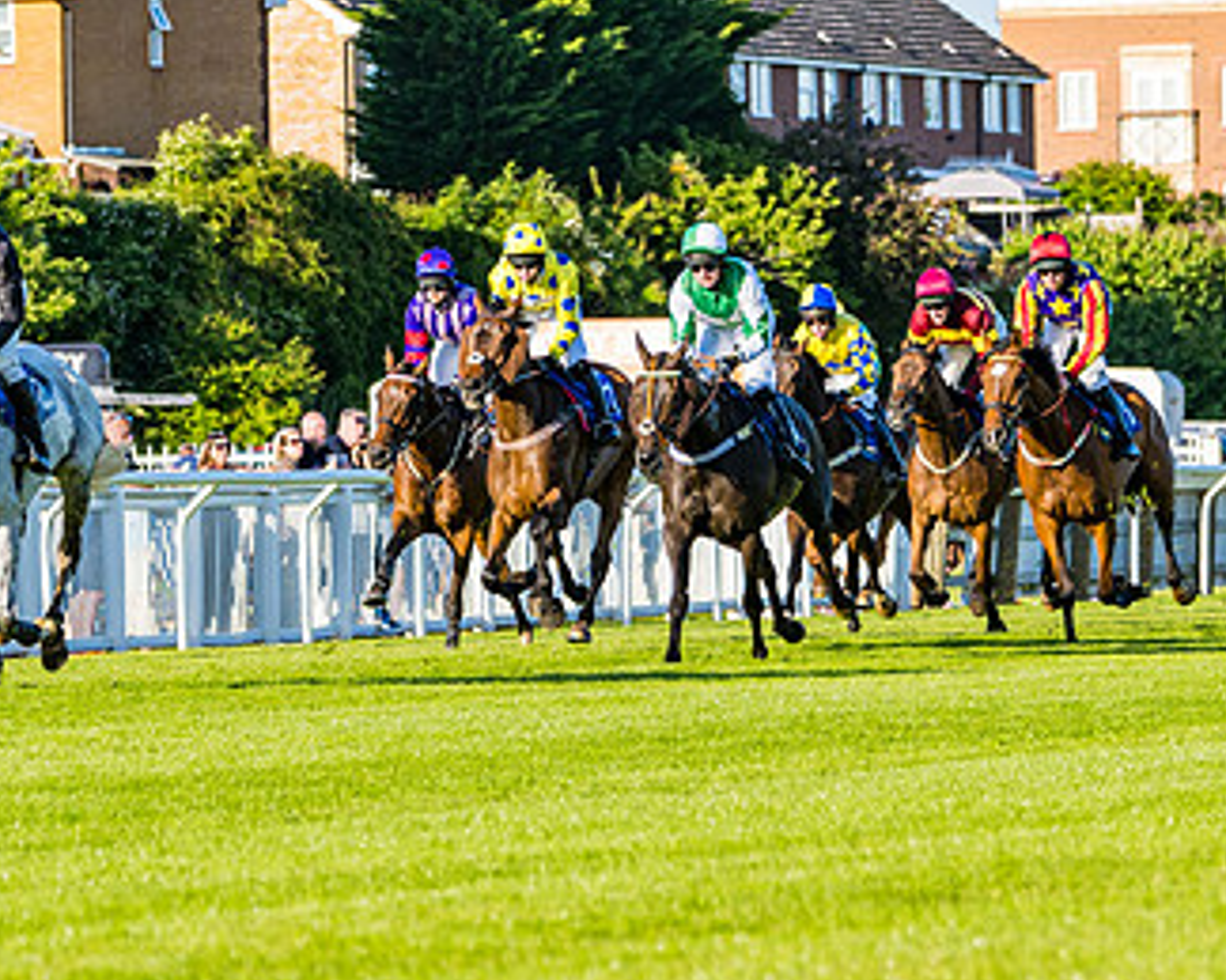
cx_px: 122
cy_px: 548
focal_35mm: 357
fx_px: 12950
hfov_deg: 5.4
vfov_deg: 4.3
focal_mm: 110
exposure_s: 1/1250
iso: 200
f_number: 4
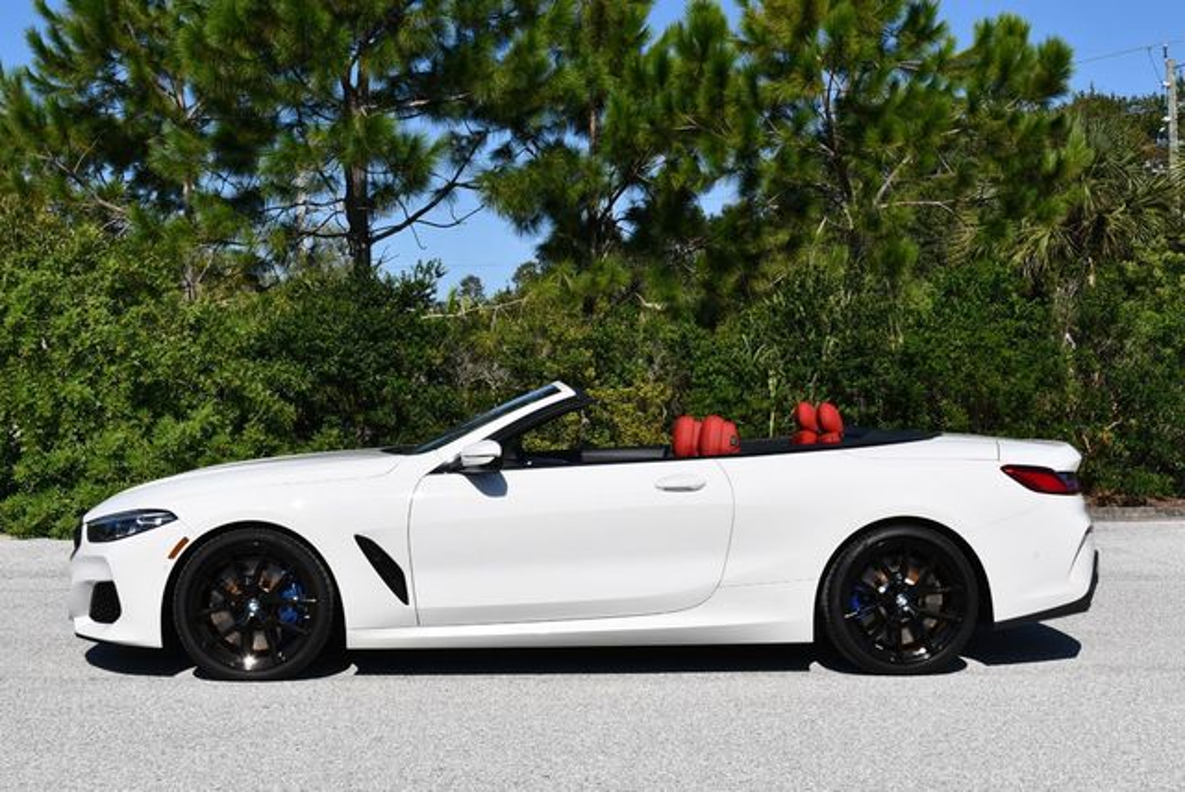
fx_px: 1845
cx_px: 592
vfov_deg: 24.2
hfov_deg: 35.6
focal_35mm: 56
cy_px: 396
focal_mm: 28
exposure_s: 1/320
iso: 100
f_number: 9
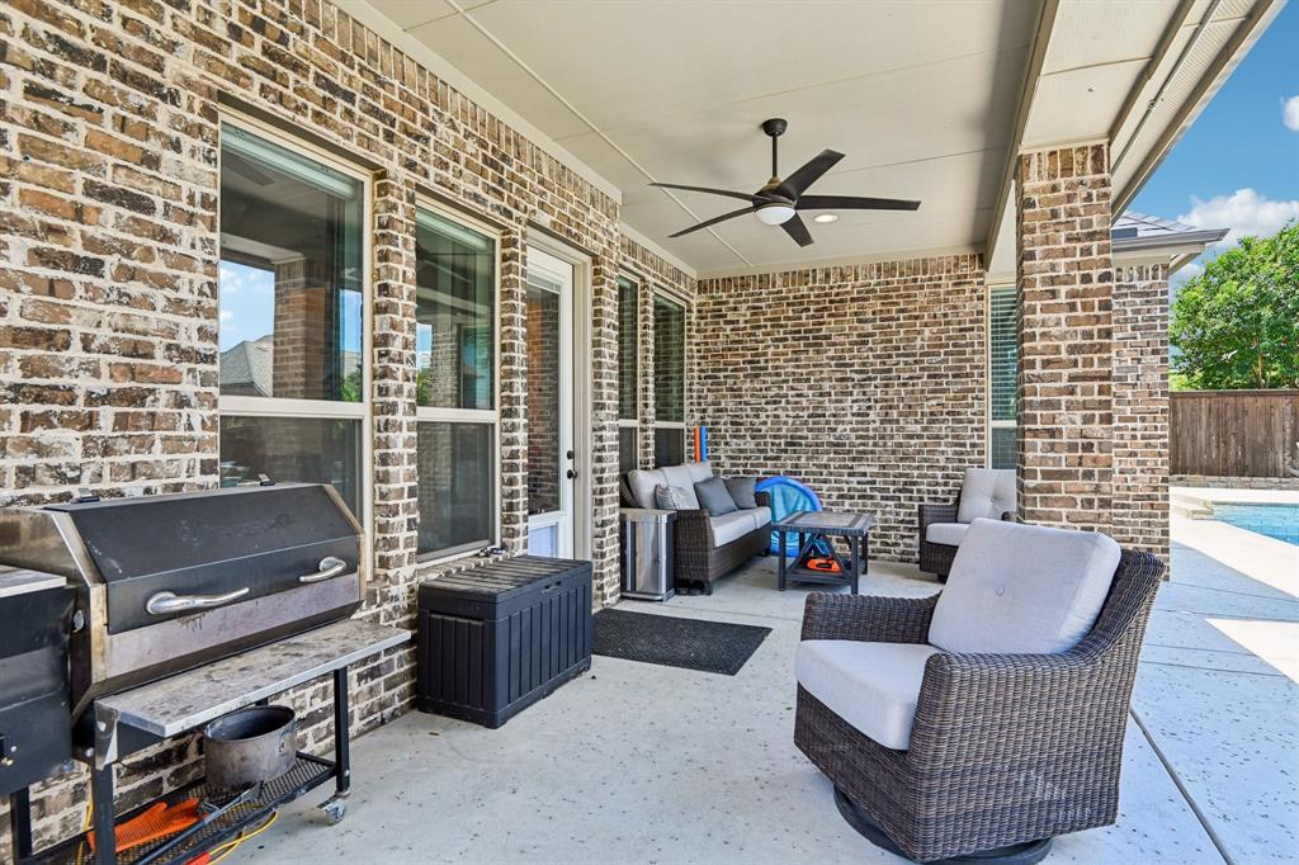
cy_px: 432
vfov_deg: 67.3
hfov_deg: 90.0
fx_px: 649
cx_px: 650
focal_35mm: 18
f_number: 8
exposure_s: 1/100
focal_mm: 18
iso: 400
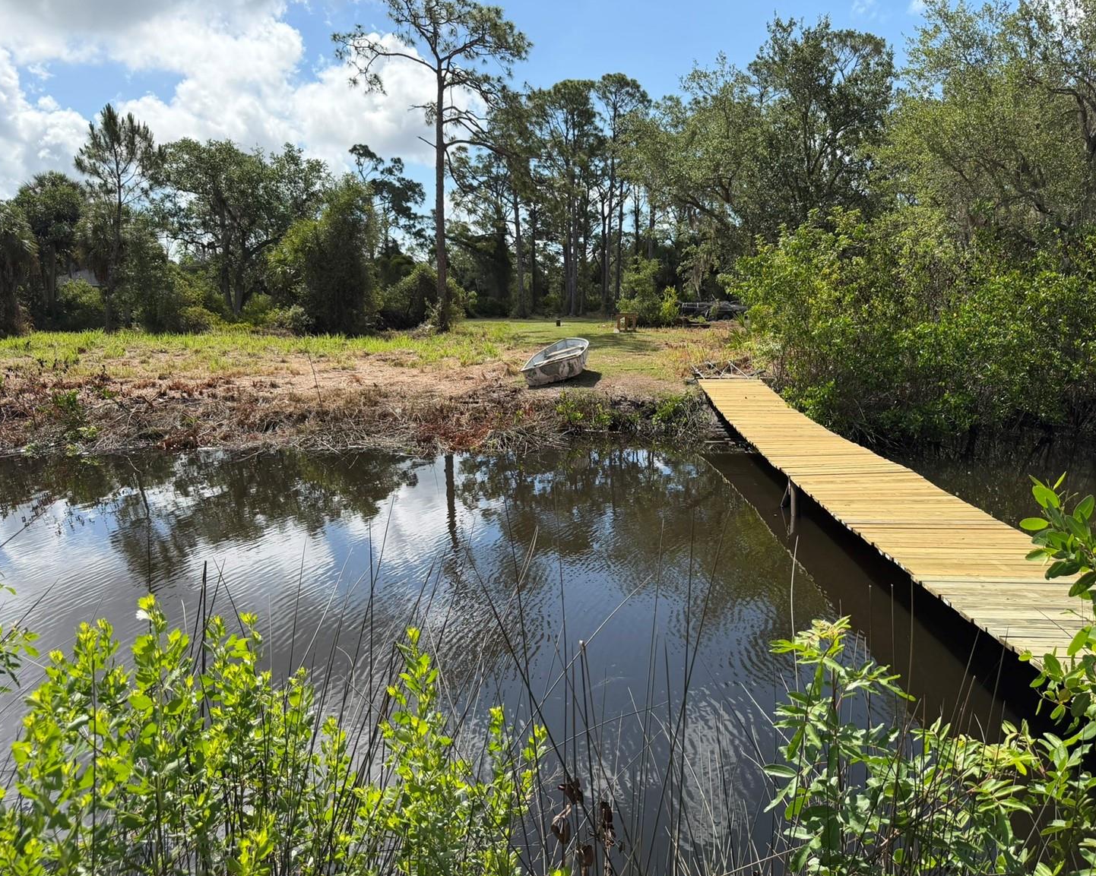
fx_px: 843
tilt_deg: -9.6
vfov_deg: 54.9
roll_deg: +1.0
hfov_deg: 66.0
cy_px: 443
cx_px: 578
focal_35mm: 26
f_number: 1.78
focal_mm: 6.76
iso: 100
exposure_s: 1/4673
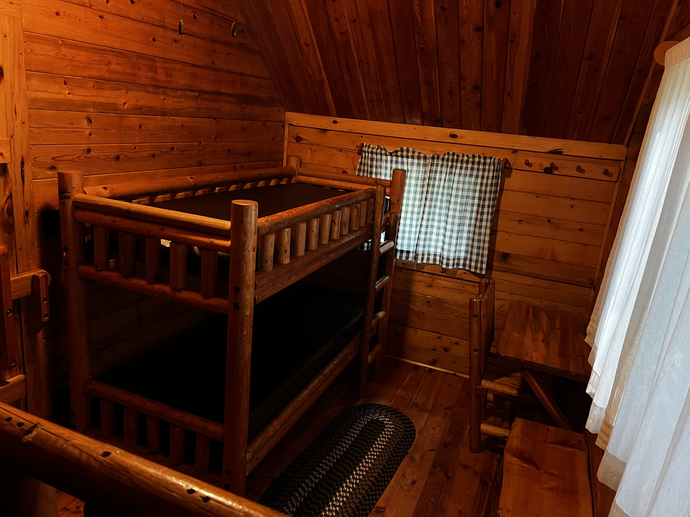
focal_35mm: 26
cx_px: 345
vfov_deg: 53.1
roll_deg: -7.6
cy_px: 258
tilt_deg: -15.4
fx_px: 518
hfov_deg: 67.3
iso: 640
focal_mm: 5.7
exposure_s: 1/30
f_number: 1.5
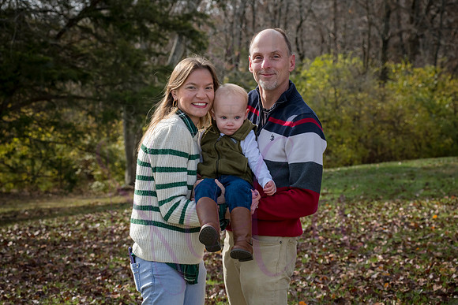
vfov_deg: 14.9
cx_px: 229
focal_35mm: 92
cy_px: 152
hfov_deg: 22.1
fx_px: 1171
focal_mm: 92
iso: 400
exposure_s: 1/500
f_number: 7.1
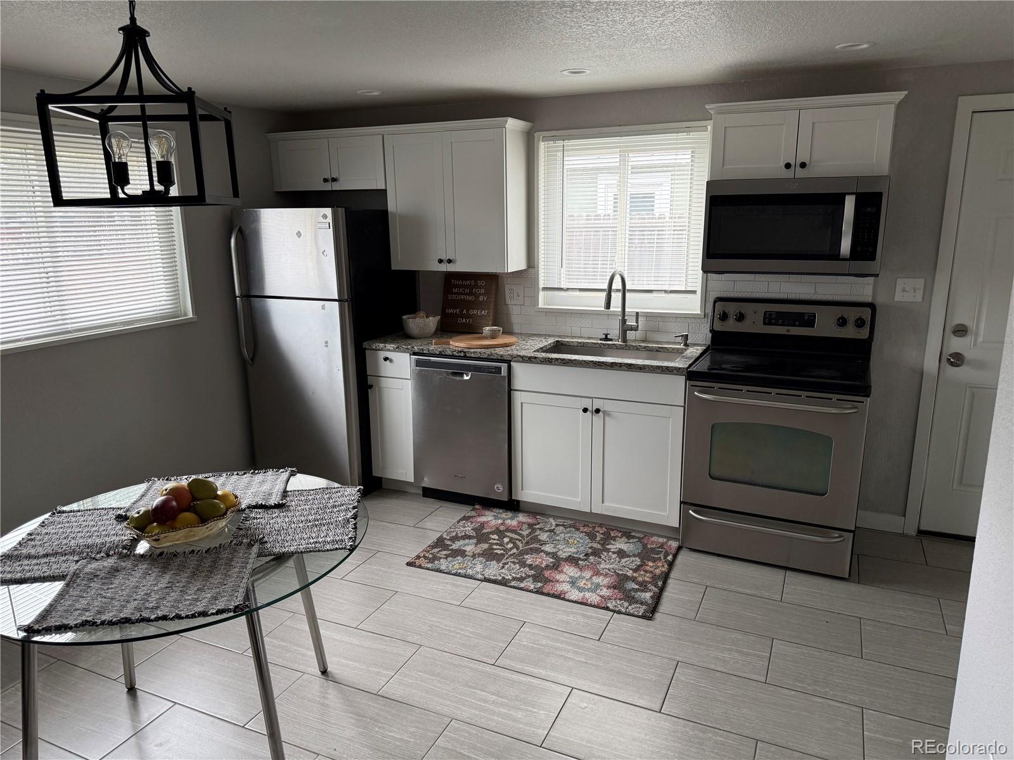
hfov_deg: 71.6
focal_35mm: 24
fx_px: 703
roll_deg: -0.1
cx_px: 507
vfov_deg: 56.8
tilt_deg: -13.3
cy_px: 380
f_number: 1.78
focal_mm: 6.76
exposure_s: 1/172
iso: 200
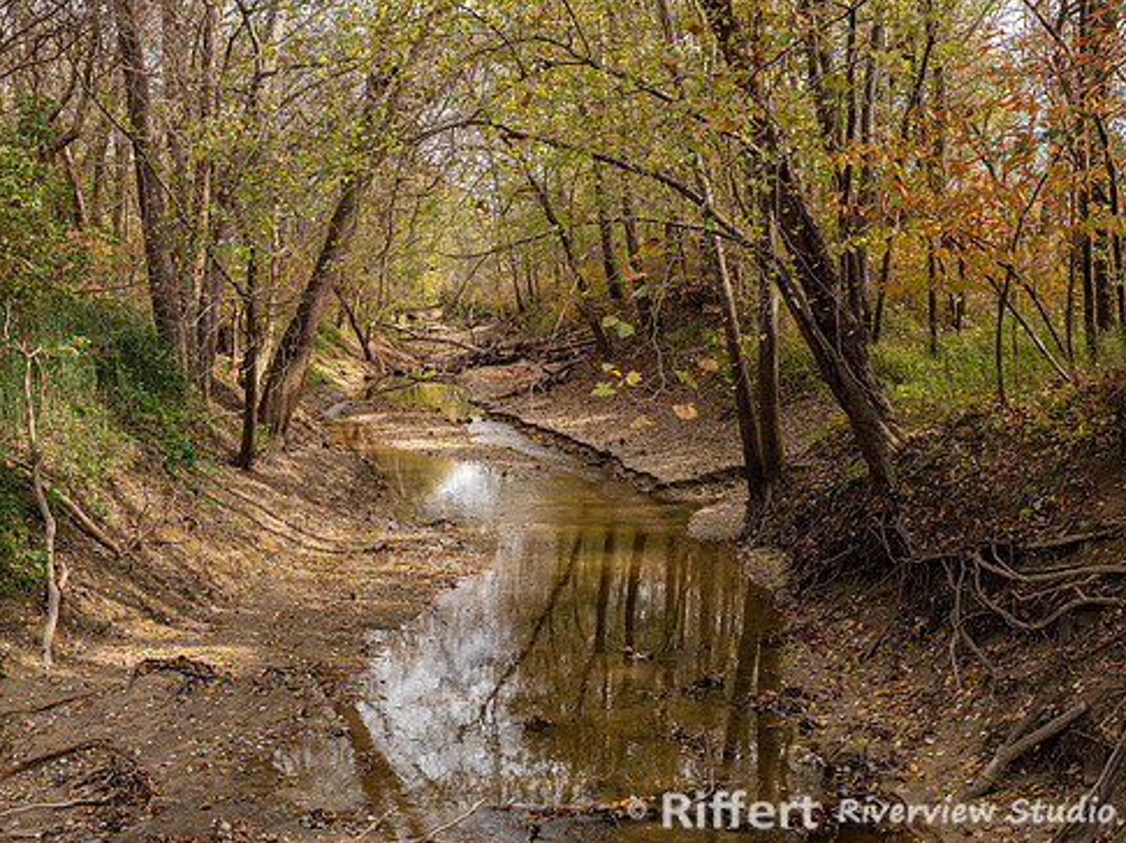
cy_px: 438
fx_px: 1268
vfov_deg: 36.8
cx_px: 473
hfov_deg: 47.7
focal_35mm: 39
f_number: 8
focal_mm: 34
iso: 220
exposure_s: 1/160
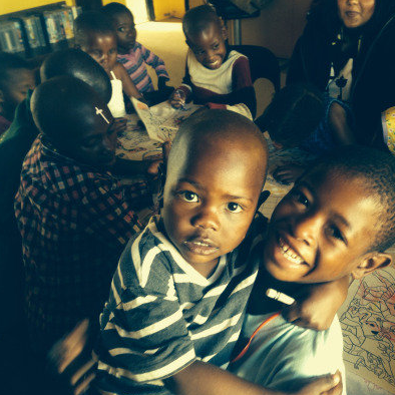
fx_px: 516
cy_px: 200
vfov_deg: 41.9
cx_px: 227
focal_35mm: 40
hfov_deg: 41.8
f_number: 2.4
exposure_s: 1/20
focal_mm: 4.12
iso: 100
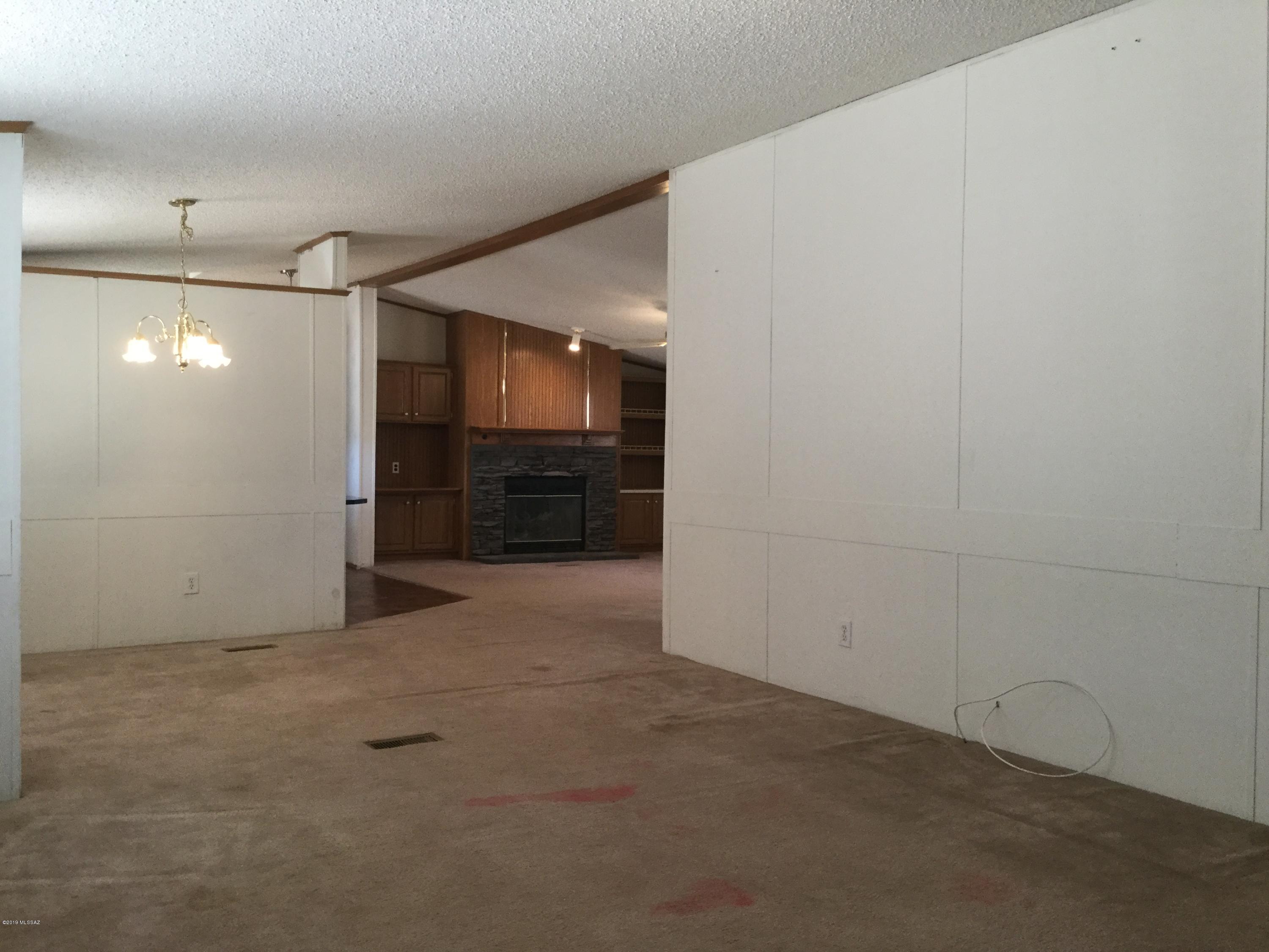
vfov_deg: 45.4
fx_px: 1136
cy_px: 476
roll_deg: -1.5
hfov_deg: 58.4
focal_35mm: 31
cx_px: 634
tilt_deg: -2.5
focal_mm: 3.3
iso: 100
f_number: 2.4
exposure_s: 1/30
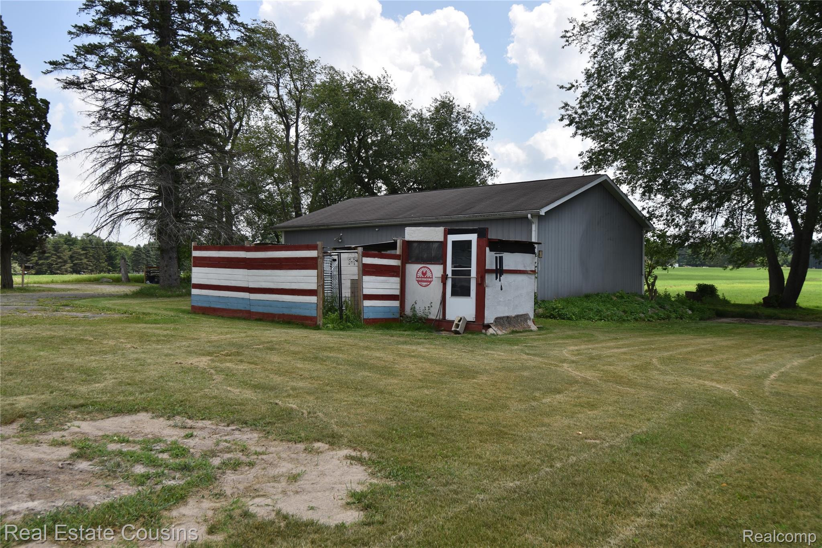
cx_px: 411
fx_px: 685
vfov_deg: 43.6
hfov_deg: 61.9
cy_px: 274
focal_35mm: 30
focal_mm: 20
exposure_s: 1/250
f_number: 8
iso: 100
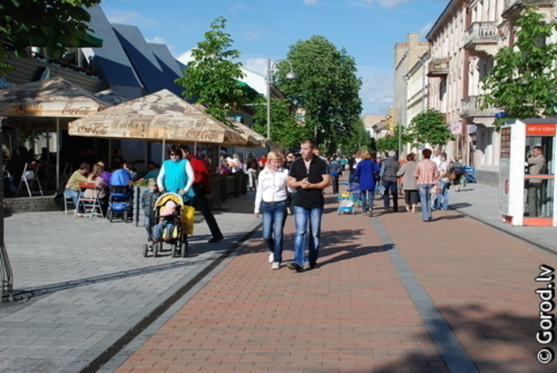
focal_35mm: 42
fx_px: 651
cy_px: 186
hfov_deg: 46.3
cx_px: 278
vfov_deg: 32.0
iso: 500
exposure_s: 1/1500
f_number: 6.7
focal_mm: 28
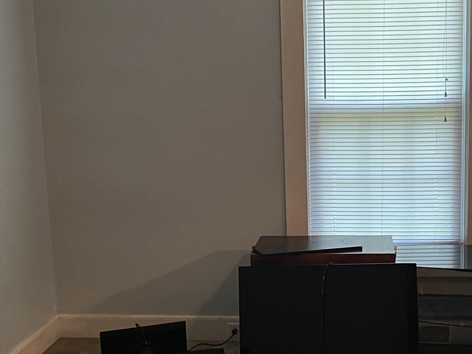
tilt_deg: -10.1
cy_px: 213
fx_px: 886
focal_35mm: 65
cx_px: 299
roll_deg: +0.7
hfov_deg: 29.7
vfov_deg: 22.6
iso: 250
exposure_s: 1/60
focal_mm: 5.1
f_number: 1.6
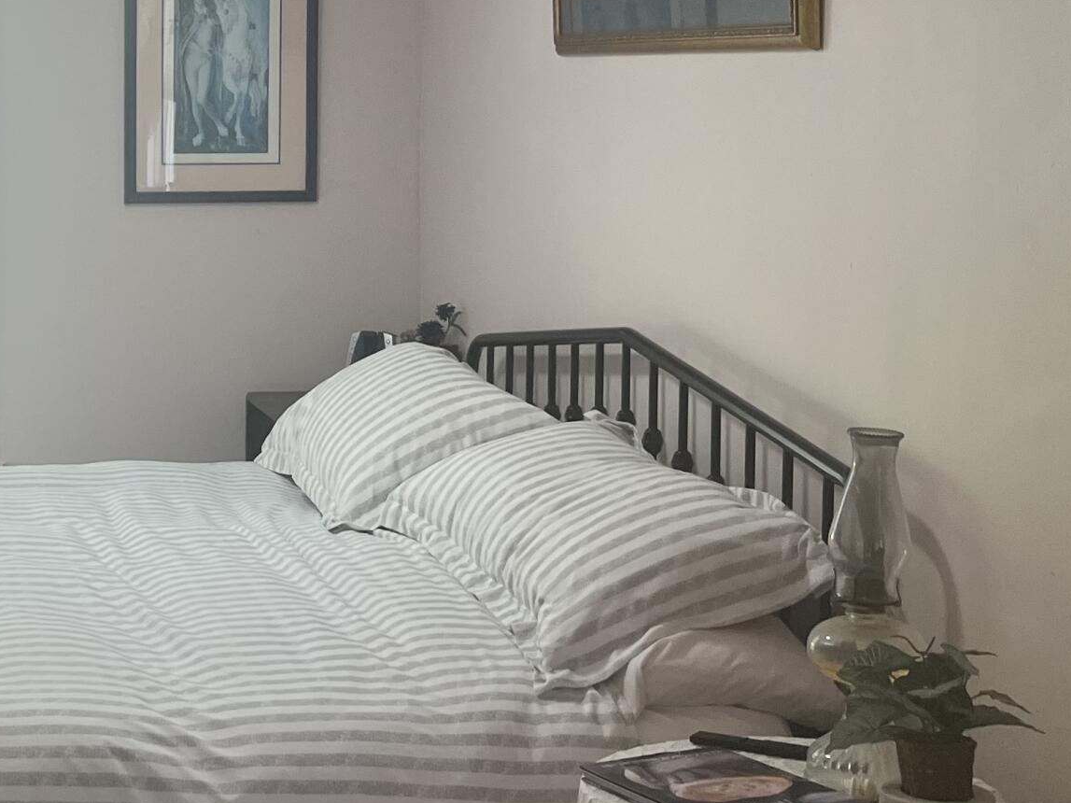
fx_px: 2104
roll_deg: +0.6
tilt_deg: -4.6
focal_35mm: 68
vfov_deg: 21.5
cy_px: 267
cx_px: 77
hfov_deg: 27.4
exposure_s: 1/60
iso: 64
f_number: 1.6
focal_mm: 5.1
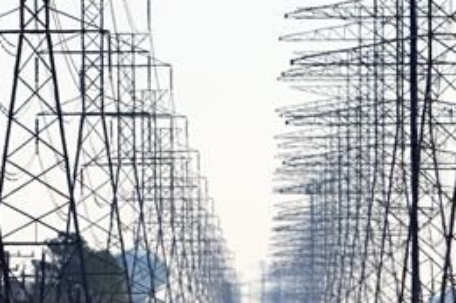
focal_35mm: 1091
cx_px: 263
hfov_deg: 1.9
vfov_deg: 1.3
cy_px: 59
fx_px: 13810
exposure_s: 1/1000
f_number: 6.3
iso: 100
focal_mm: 437
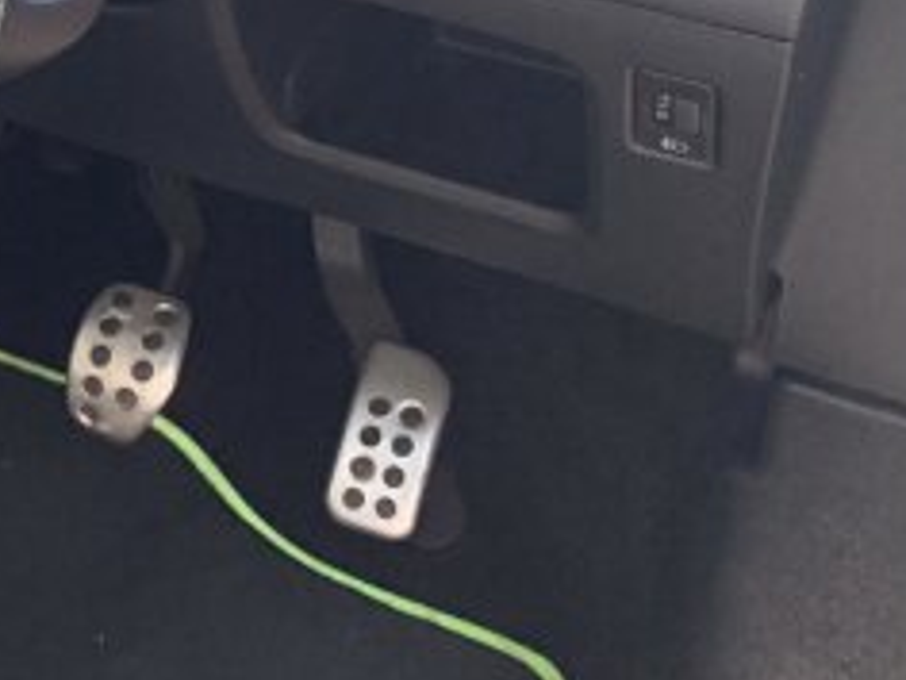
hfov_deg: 17.5
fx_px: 2591
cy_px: -198
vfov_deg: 14.3
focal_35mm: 99
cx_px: -514
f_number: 1.8
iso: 40
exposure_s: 1/121
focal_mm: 4.25
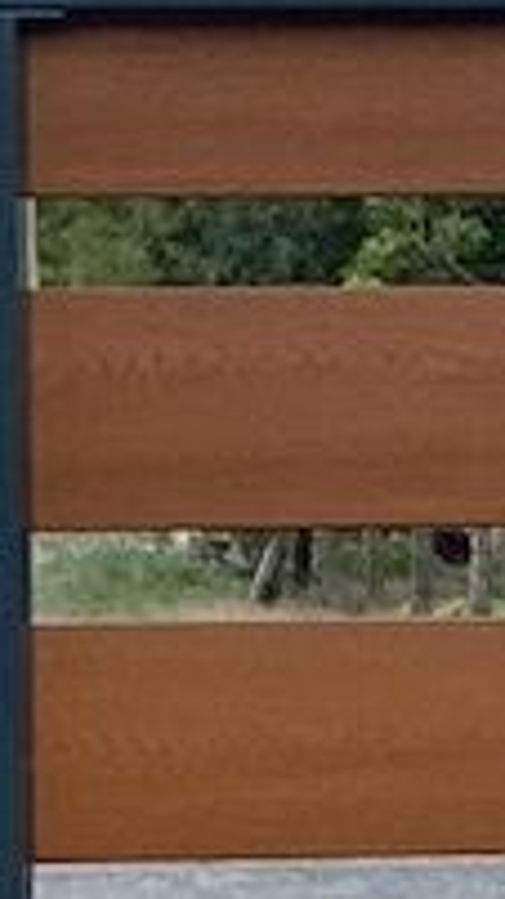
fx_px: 6883
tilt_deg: -0.8
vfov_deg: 7.5
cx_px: 2610
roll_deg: +0.9
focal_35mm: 289
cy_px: 488
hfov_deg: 3.8
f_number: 1.8
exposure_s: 1/121
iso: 125
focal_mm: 4.25
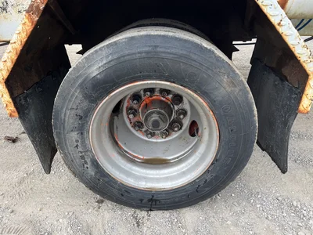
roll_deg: +1.4
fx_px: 235
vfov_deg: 53.1
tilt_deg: -30.9
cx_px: 156
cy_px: 118
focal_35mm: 26
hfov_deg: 67.3
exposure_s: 1/787
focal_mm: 5.1
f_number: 1.6
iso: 50
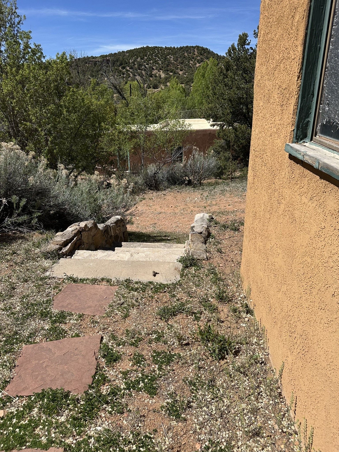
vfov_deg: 71.6
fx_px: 313
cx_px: 170
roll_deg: +0.7
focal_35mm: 24
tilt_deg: -22.2
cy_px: 226
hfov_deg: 56.8
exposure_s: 1/5848
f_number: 1.78
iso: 80
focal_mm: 6.86
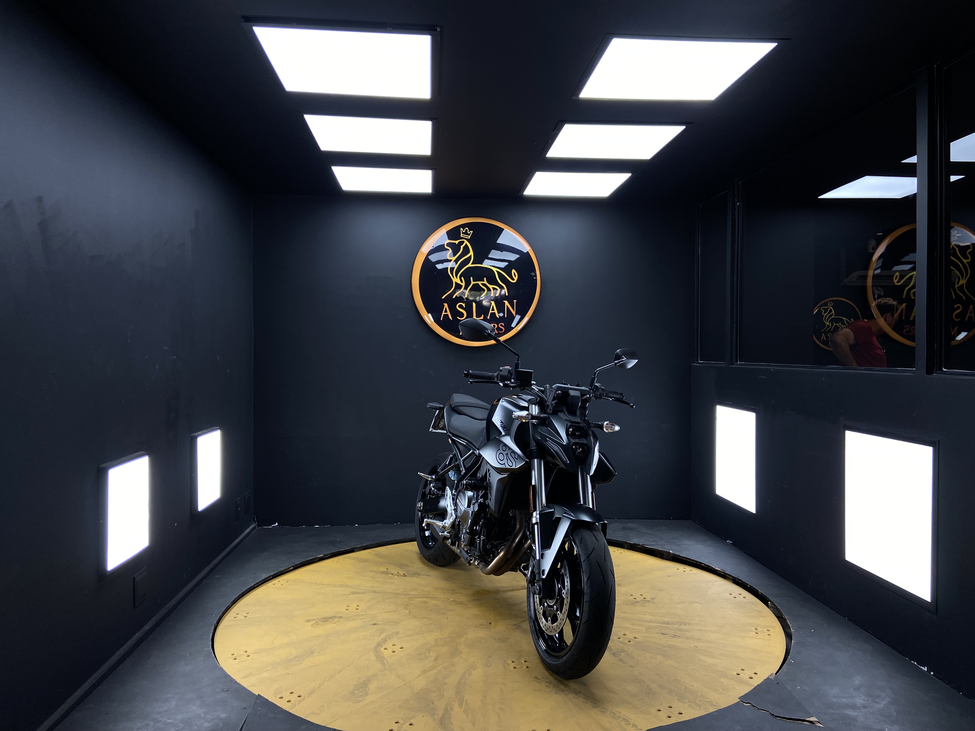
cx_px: 488
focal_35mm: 26
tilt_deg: -1.9
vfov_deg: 53.1
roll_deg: -0.1
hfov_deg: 67.3
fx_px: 732
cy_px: 366
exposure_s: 1/99
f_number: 1.8
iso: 40
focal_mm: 4.25
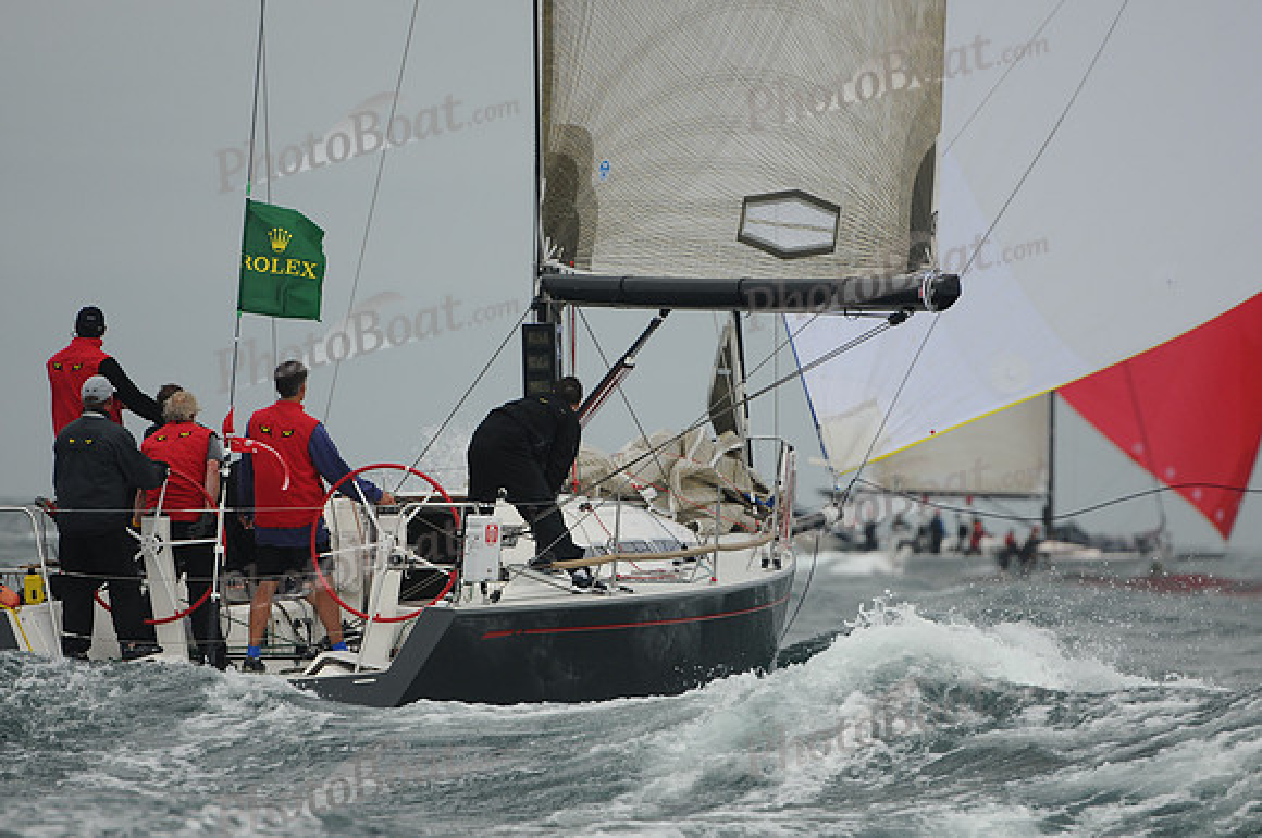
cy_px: 419
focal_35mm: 300
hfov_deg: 6.9
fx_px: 10502
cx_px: 631
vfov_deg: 4.6
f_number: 2.8
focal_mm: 200
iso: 200
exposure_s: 1/800
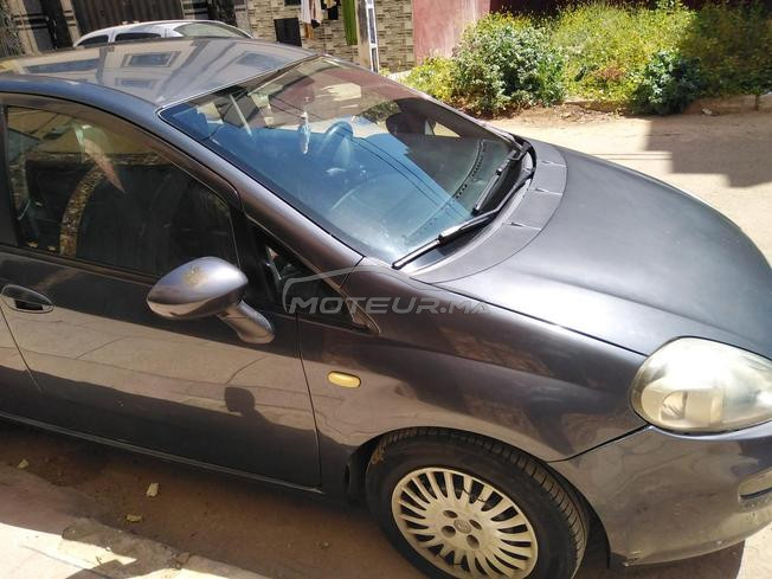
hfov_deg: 67.3
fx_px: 580
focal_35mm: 26
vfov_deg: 53.1
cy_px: 290
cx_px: 386
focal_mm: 3.59
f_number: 1.8
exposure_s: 1/1077
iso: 100
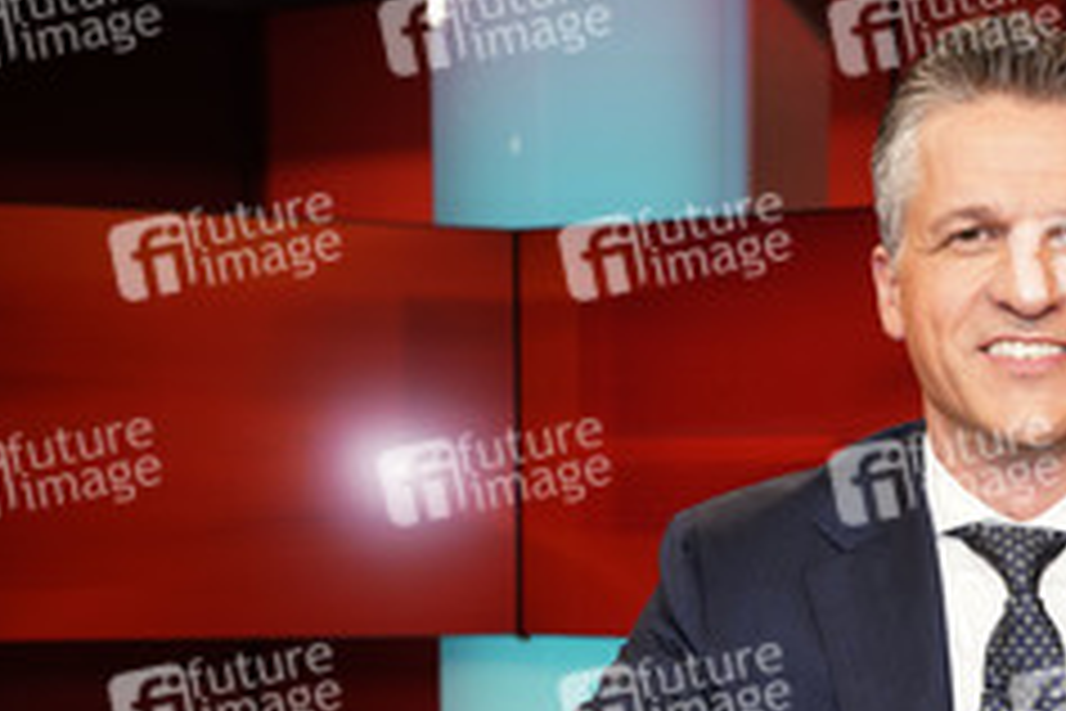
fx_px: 1688
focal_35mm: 57
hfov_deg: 32.8
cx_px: 1005
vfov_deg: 23.4
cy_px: 585
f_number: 5
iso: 2000
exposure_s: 1/125
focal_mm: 30
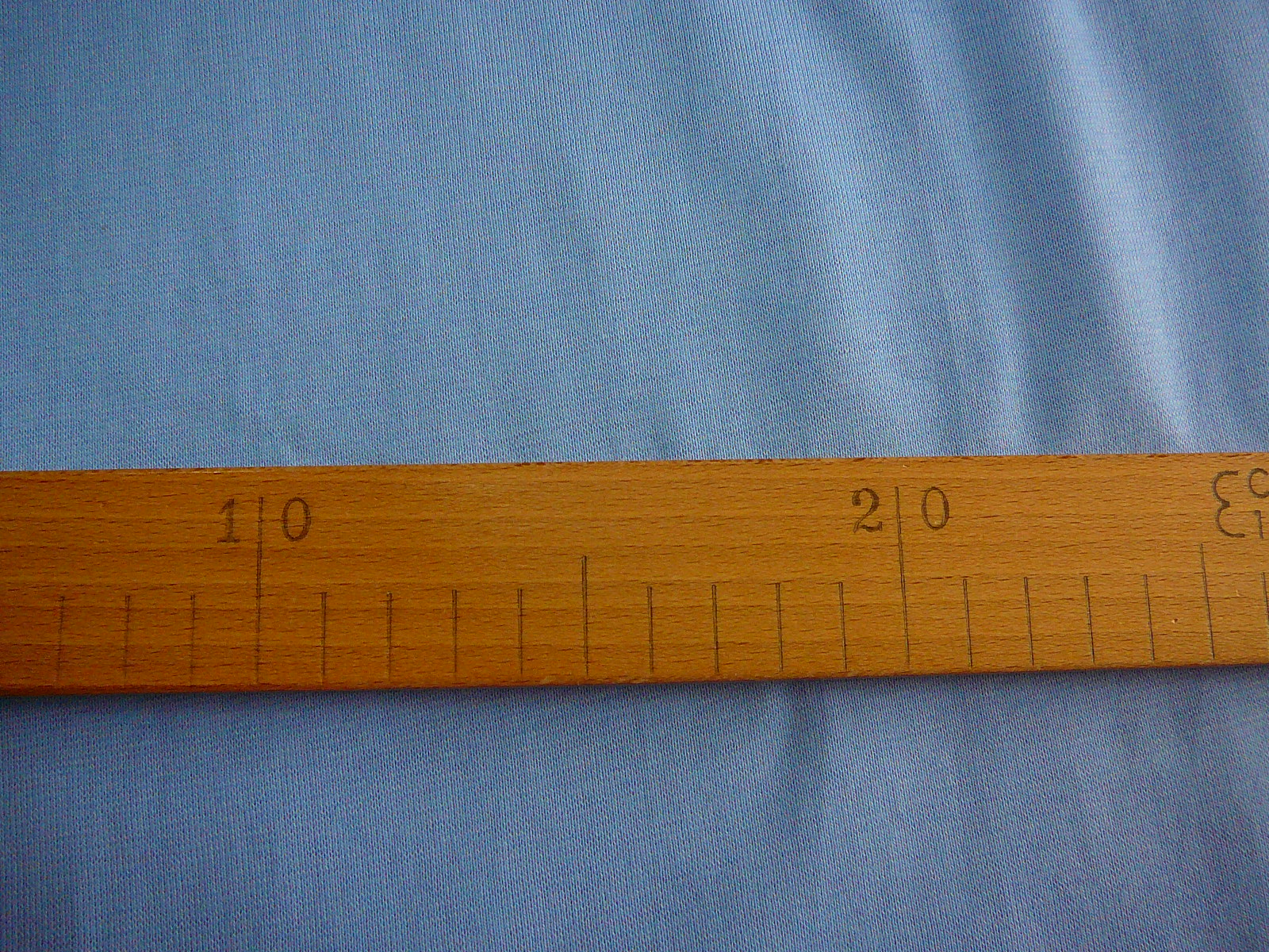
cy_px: 476
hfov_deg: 52.6
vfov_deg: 40.7
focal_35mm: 35
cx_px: 634
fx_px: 1283
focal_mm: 5.2
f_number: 2.8
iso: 200
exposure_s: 1/40
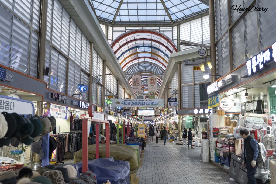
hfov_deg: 58.7
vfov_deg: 41.1
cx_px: 138
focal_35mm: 32
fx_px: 245
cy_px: 92
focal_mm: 32
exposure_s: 1/160
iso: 1250
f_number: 4.5
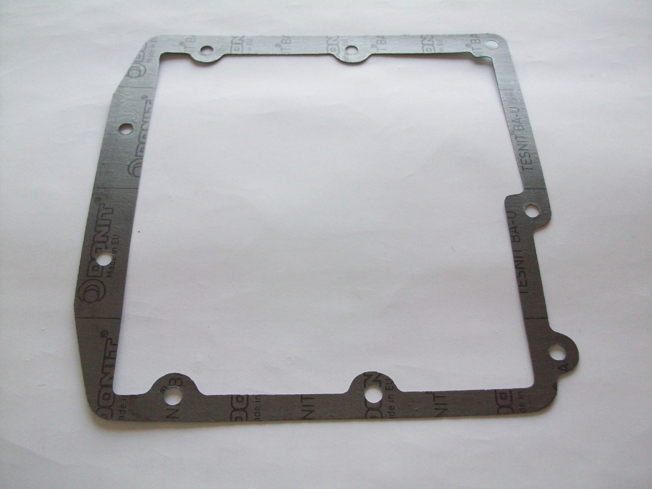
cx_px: 326
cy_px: 244
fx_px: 640
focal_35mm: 34
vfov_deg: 41.8
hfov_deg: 54.0
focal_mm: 5.7
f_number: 2.8
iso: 160
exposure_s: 1/133
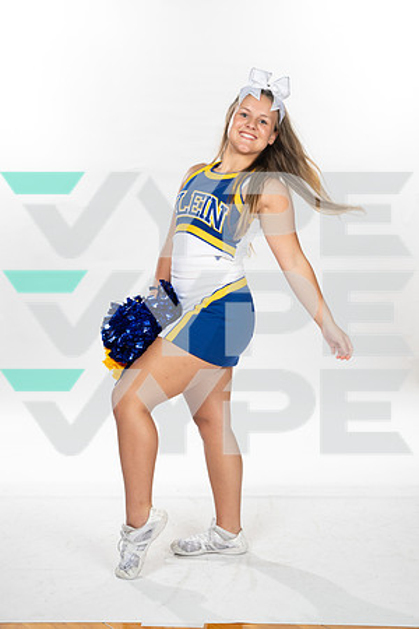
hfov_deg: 24.6
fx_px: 960
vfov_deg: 36.2
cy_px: 314
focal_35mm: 55
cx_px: 210
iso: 800
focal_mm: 55
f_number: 7.1
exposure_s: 1/320
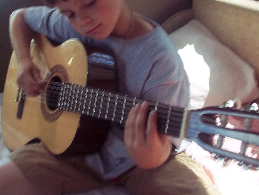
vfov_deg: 29.0
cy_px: 77
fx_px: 374
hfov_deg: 38.2
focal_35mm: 50
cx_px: 134
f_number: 2.9
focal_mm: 5.7
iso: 160
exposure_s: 1/25
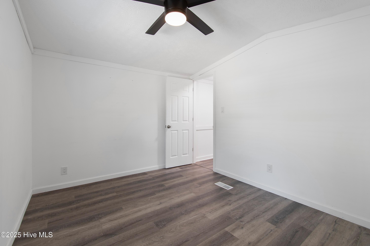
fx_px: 154
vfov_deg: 77.3
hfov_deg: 100.4
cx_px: 185
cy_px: 123
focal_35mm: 15
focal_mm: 10
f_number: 4.5
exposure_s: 1/3
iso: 100
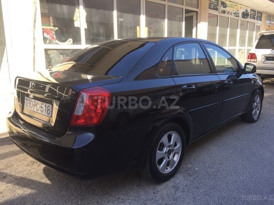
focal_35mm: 29
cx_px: 137
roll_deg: +1.1
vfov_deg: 48.2
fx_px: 230
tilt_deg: -12.6
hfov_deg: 61.7
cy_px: 102
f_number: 2.2
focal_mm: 4.15
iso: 32
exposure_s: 1/449
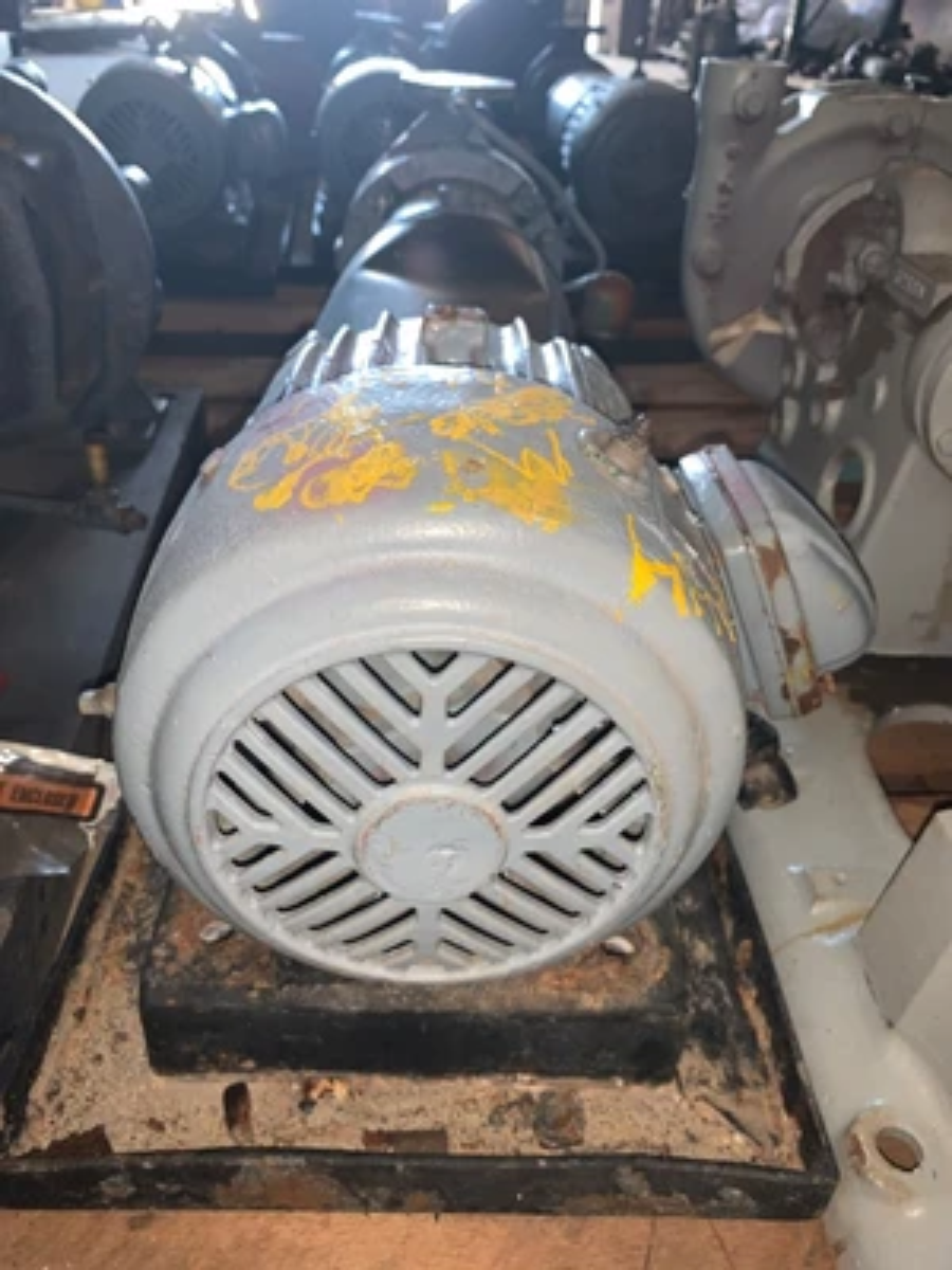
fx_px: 953
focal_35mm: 26
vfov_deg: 67.3
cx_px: 476
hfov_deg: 53.1
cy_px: 635
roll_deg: -2.3
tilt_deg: -32.5
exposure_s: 1/25
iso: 50
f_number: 1.8
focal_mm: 4.25
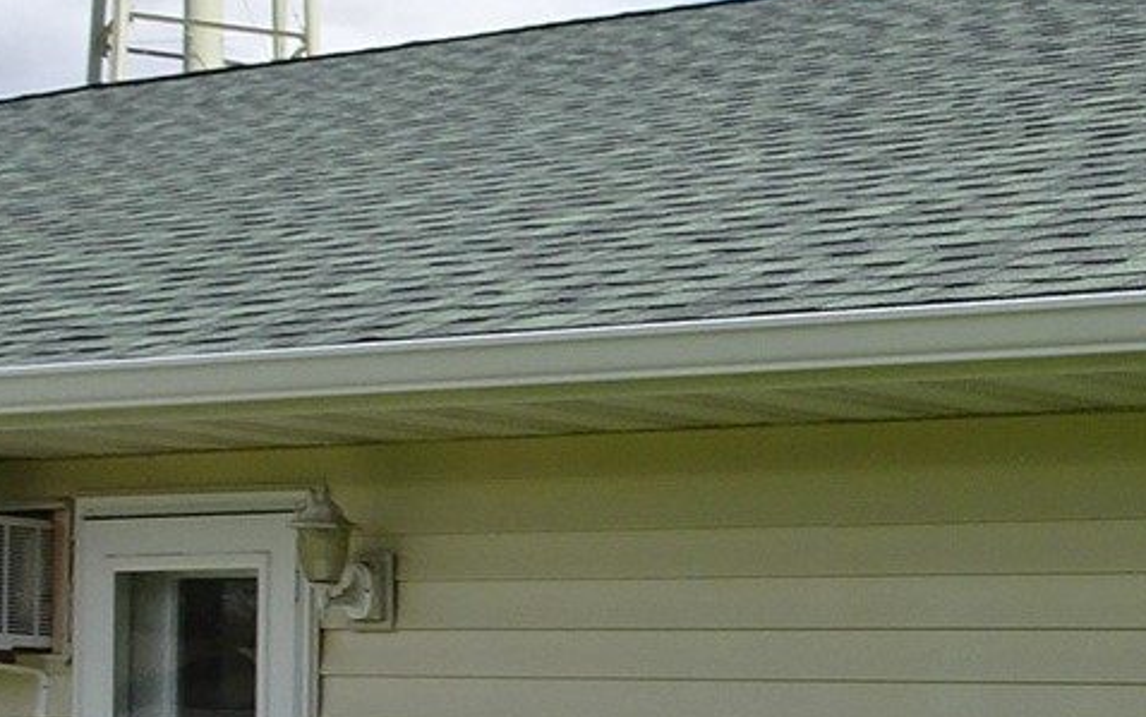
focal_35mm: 109
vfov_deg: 11.7
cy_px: 933
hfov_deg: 18.1
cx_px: 1405
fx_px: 3405
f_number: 3.5
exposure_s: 1/800
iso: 80
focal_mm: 4.1
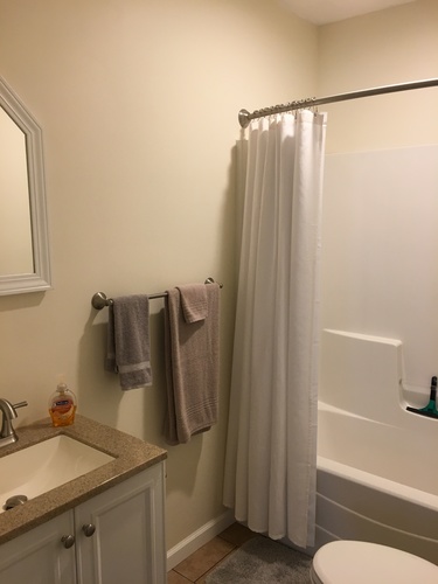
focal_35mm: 29
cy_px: 292
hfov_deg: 48.2
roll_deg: +0.2
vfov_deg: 61.7
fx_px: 489
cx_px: 219
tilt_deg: -8.3
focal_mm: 4.15
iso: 80
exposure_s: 1/30
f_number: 2.2
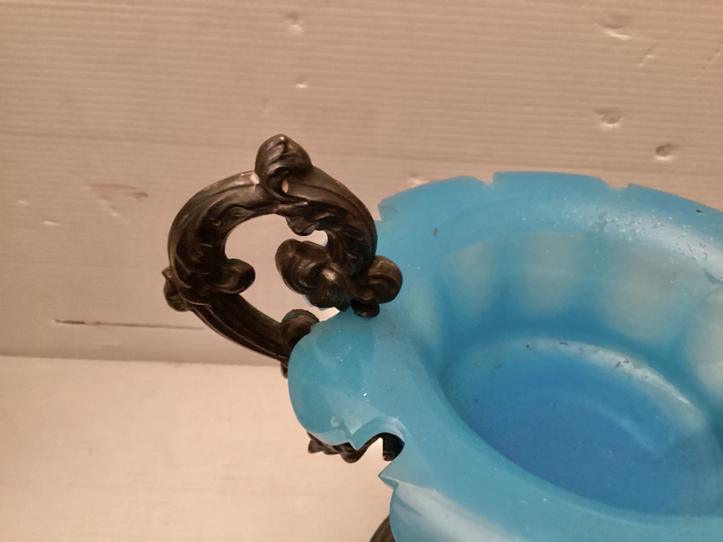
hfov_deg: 58.4
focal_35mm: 31
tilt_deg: -36.9
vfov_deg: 45.4
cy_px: 271
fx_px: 647
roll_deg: -6.5
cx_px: 362
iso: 640
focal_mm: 3.3
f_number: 2.4
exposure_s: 1/20
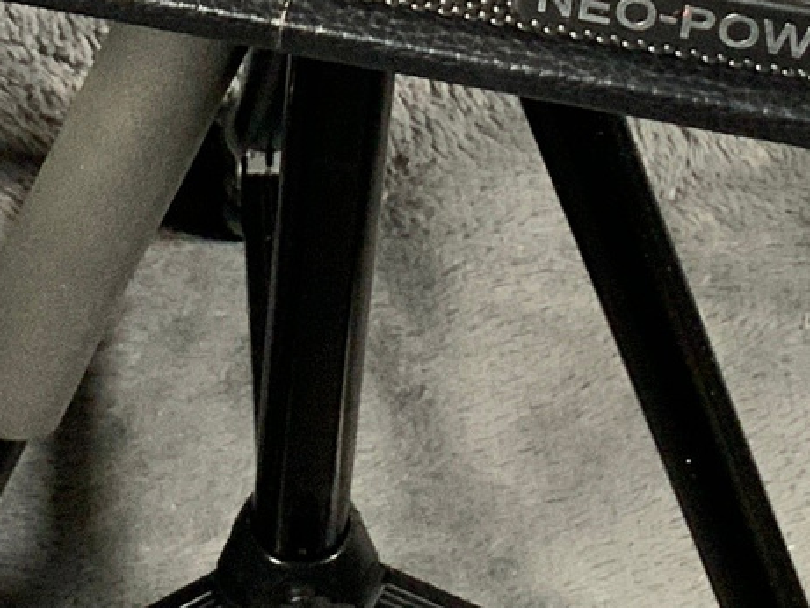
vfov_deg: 9.0
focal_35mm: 161
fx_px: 3768
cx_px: 378
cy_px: -269
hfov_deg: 12.3
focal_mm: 3
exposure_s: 1/52
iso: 64
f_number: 1.8
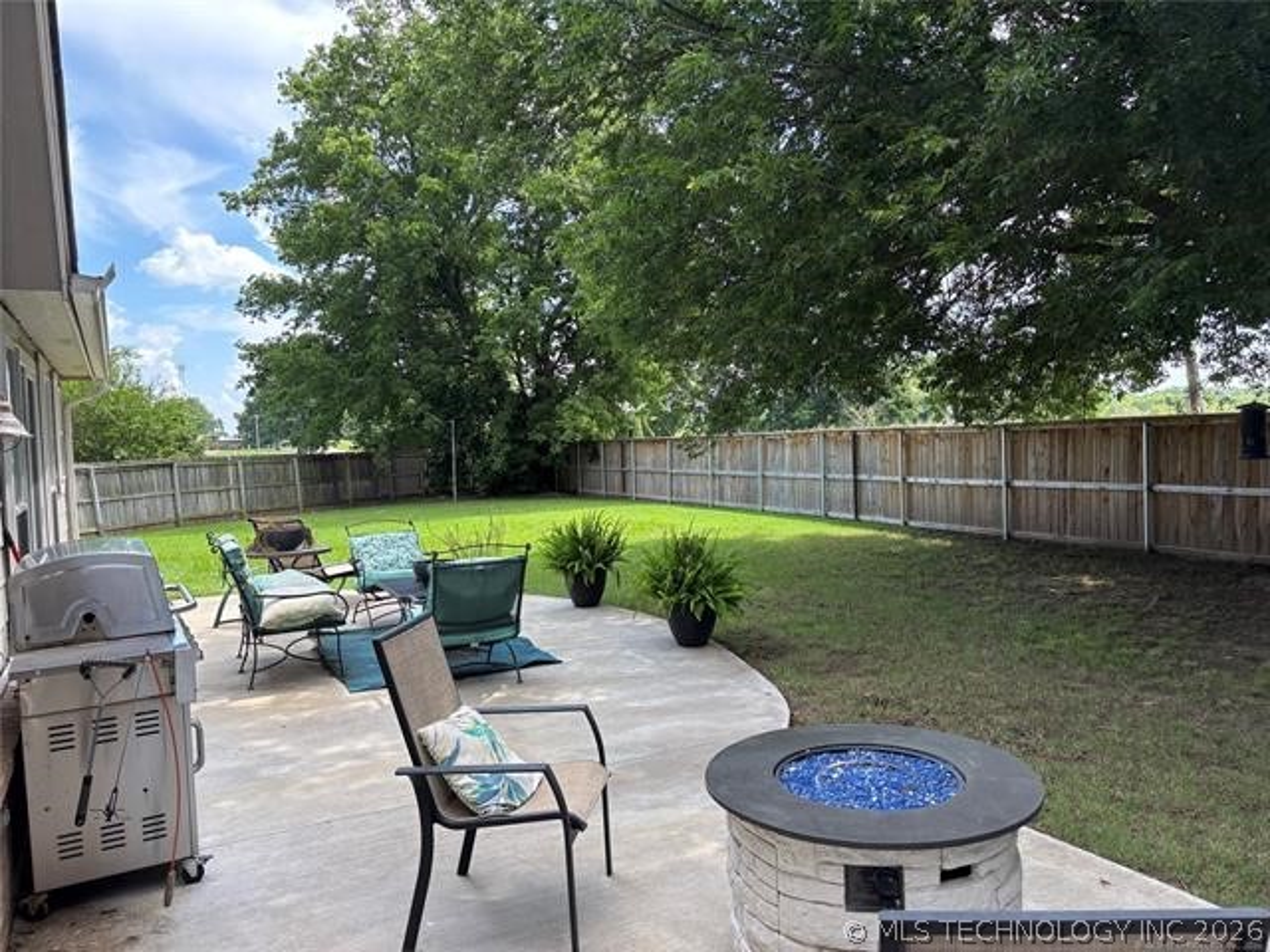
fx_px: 954
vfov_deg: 53.1
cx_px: 635
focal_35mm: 26
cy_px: 476
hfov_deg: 67.3
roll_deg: +1.9
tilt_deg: -2.8
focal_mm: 5.96
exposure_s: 1/505
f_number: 1.6
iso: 50
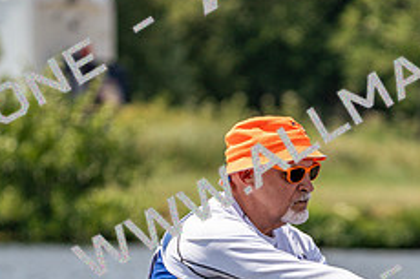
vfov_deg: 1.9
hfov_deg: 2.9
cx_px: 298
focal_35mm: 711
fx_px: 8289
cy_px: 282
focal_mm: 282
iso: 200
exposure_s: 1/1600
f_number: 5.6
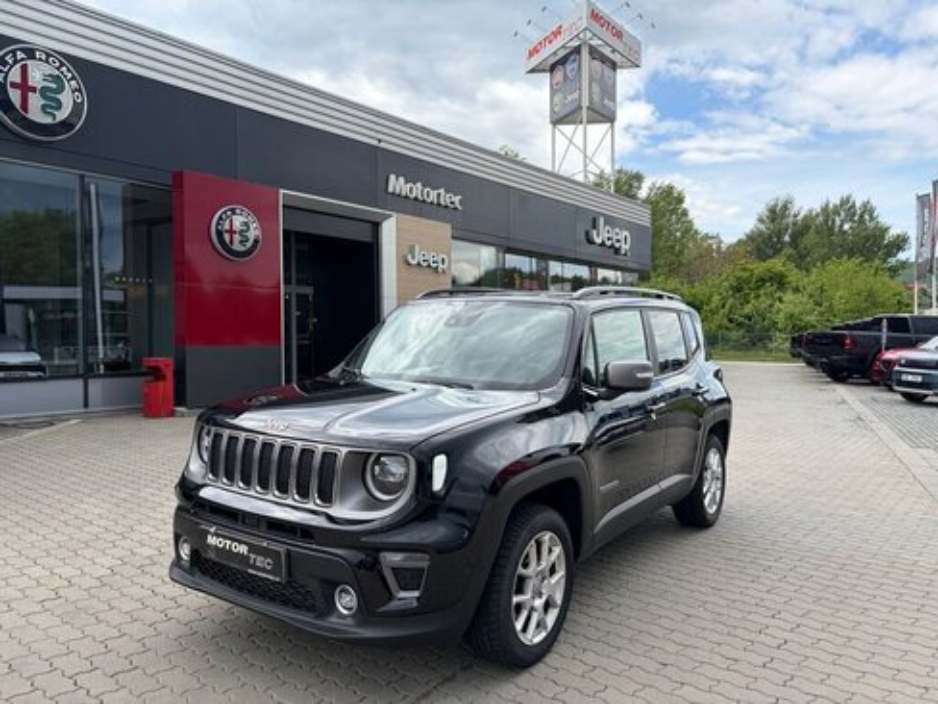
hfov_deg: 67.3
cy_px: 352
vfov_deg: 53.1
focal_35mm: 26
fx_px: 705
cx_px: 469
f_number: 1.6
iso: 64
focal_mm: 5.96
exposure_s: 1/1484
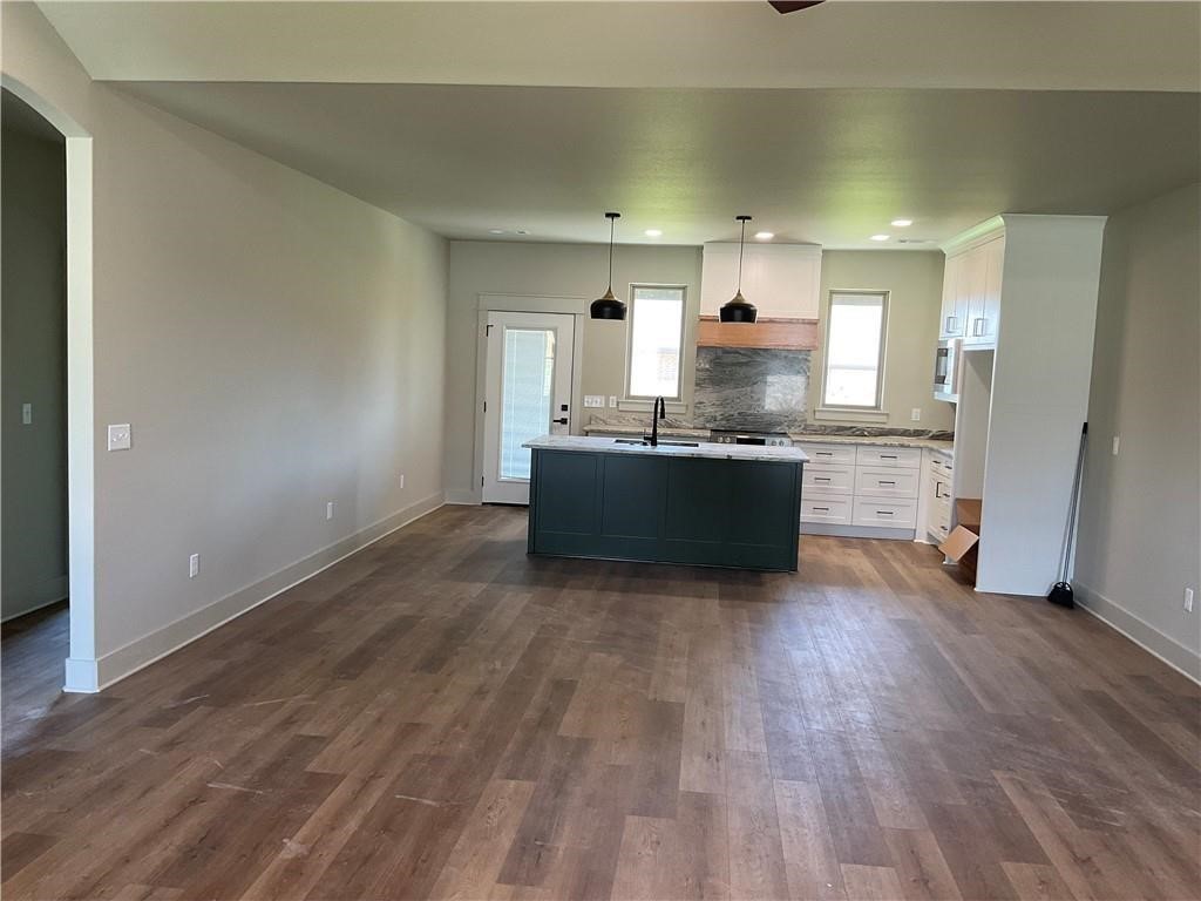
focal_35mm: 29
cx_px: 600
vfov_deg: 48.2
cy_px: 450
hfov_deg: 61.7
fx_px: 1006
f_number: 1.8
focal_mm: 3
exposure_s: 1/60
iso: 80
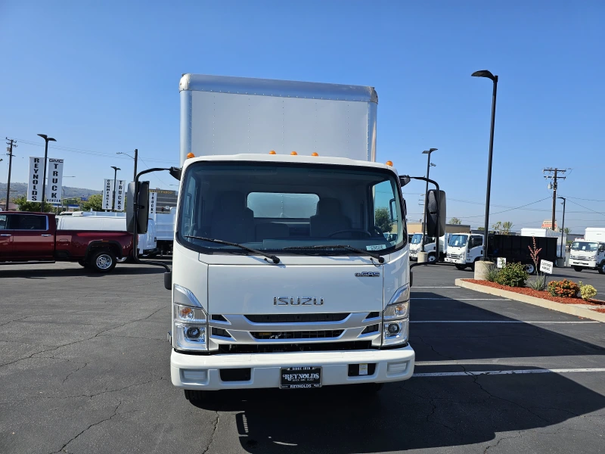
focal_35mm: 23
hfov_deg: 73.9
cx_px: 302
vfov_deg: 58.9
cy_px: 227
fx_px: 402
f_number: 1.7
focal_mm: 6.3
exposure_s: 1/790
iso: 10
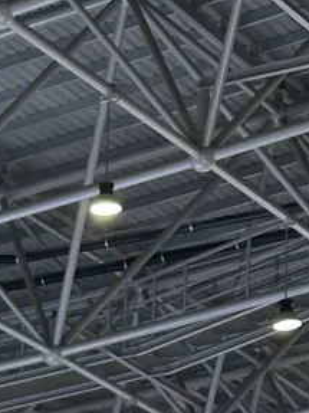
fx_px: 2871
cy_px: 862
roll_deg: -2.4
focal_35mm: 241
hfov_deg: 6.1
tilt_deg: +8.4
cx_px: -223
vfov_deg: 7.8
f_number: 1.78
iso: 50
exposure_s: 1/50
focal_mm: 6.86
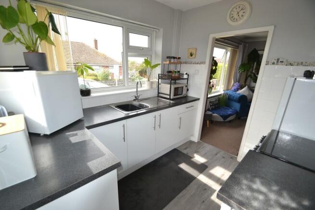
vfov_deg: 77.4
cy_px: 105
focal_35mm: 15
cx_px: 158
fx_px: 131
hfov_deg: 100.4
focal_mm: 10
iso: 110
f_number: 4
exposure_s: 1/125
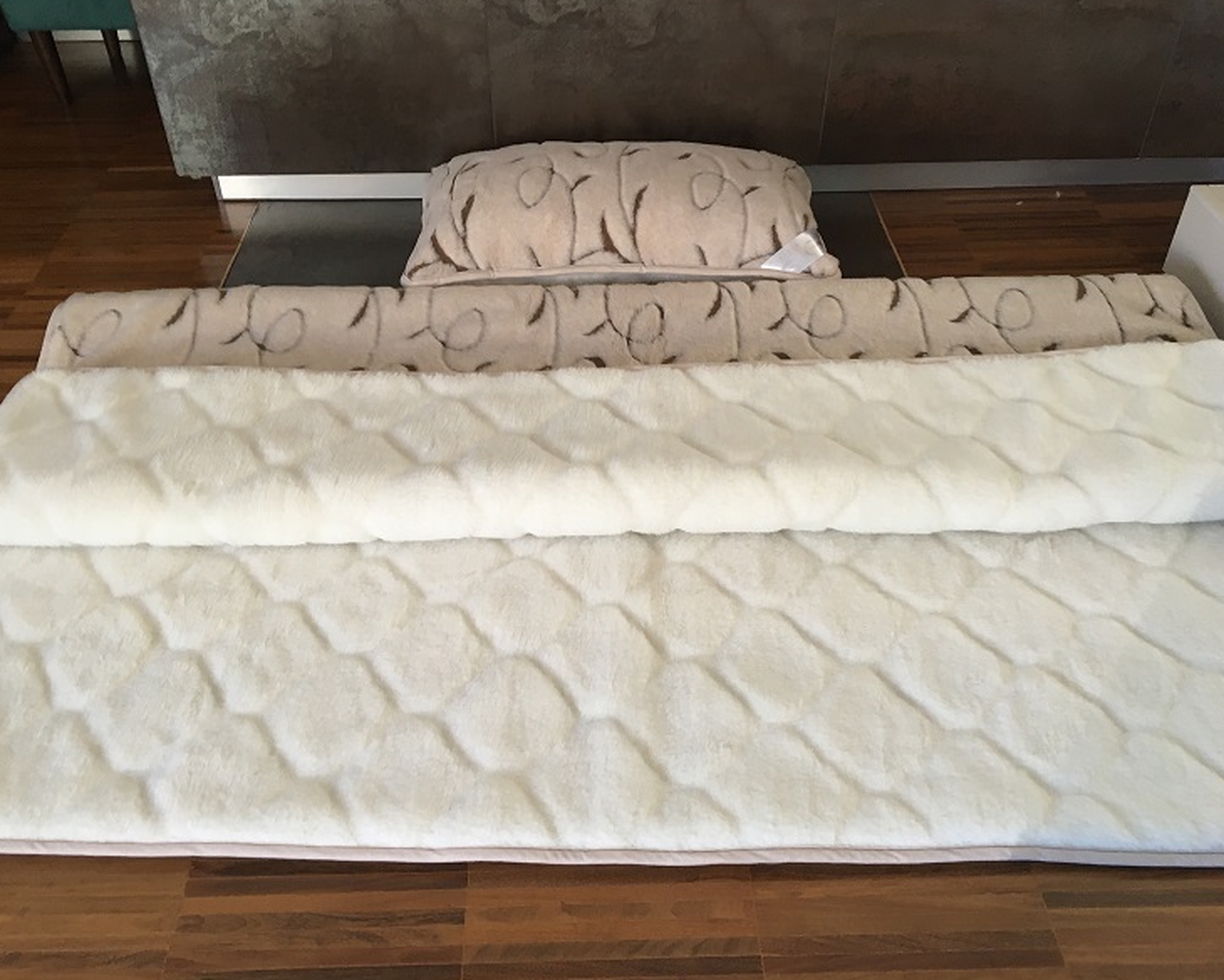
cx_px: 592
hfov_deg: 57.2
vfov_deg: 47.1
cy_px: 480
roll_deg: +1.4
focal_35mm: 31
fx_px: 1123
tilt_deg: -39.8
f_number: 2.2
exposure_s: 1/33
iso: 100
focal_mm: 4.15
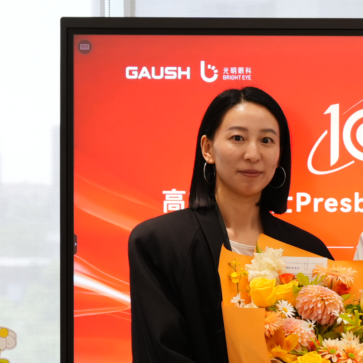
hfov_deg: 10.0
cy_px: 319
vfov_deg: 10.1
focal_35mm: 173
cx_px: 414
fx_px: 2052
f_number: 3.5
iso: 640
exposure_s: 1/100
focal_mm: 46.5
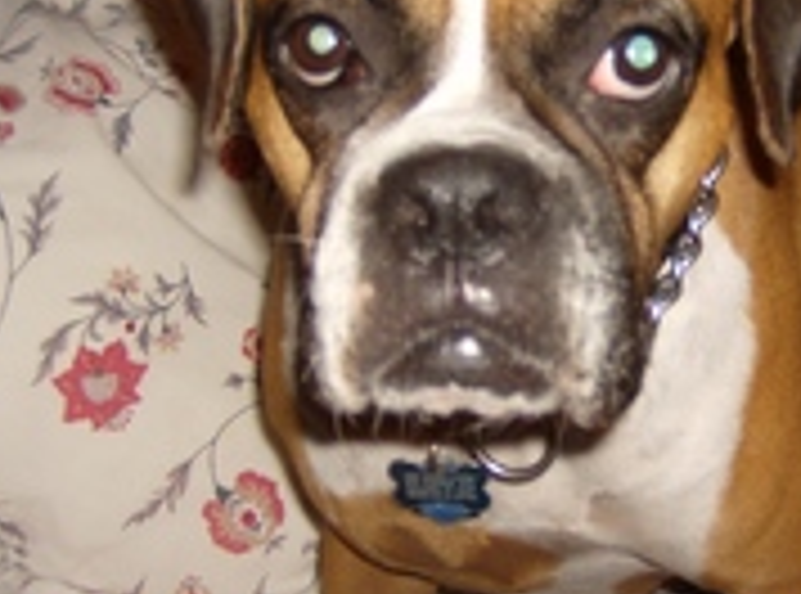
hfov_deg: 26.4
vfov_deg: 20.0
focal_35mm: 73
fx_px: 1682
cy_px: 320
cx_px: 598
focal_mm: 6
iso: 100
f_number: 2.8
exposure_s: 2
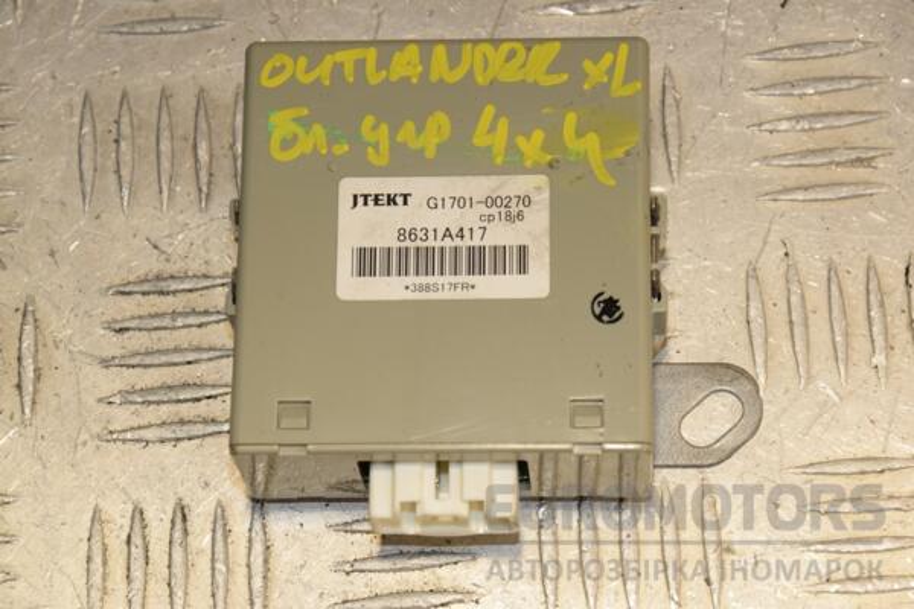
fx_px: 3046
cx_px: 457
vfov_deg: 11.4
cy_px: 304
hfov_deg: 17.1
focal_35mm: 120
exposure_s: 1/200
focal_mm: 80
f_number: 10
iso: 800
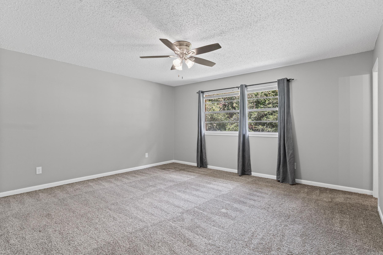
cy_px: 128
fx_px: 191
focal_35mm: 18
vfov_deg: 67.4
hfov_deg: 90.0
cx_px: 192
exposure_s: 1/2
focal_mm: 12
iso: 250
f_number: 9
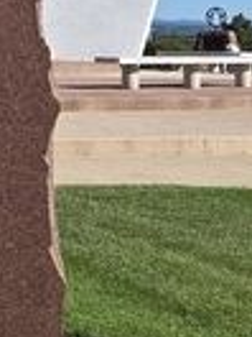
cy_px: -97
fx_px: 1349
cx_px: -257
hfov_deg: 9.9
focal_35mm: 139
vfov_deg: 13.7
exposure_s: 1/1936
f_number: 1.8
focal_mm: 5.4
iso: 25
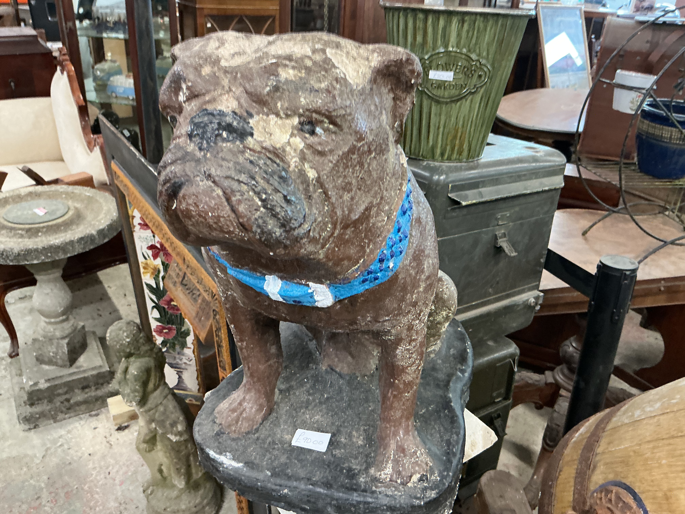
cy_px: 257
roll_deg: -1.3
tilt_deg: -25.9
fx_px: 574
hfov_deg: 61.7
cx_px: 342
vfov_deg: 48.2
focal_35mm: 29
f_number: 1.8
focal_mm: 3
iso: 200
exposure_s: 1/40
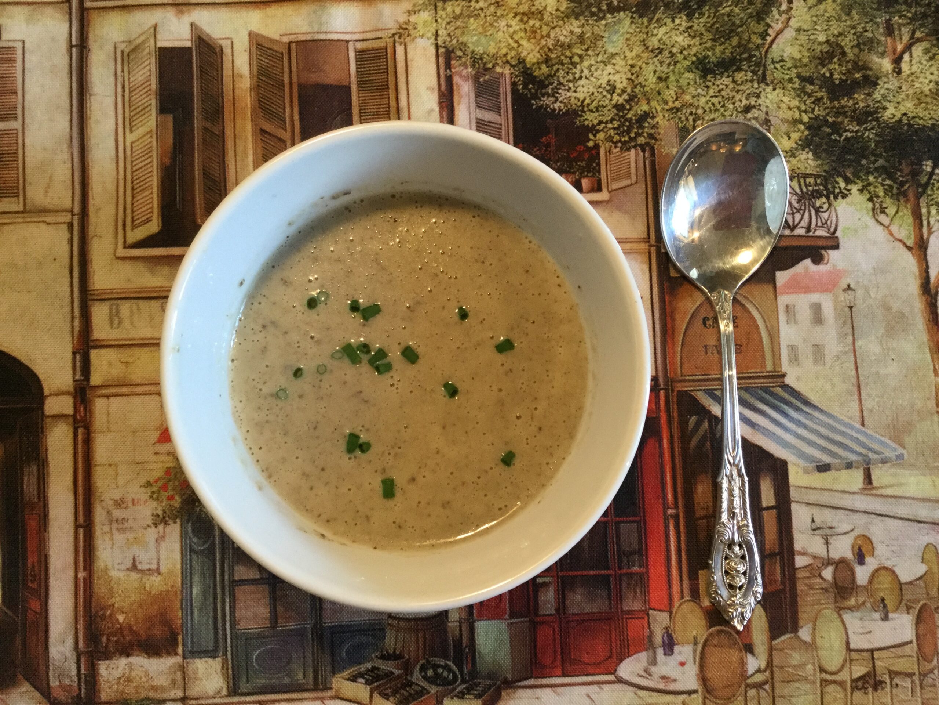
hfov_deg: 58.4
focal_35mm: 31
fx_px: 841
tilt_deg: -85.1
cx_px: 470
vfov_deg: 45.4
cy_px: 352
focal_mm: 3.3
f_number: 2.4
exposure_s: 1/30
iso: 125
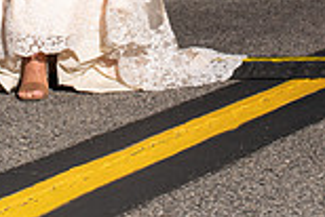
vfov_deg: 5.1
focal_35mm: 262
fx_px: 2367
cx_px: 115
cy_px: -253
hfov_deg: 7.9
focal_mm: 90
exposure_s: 1/200
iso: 1000
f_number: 6.3
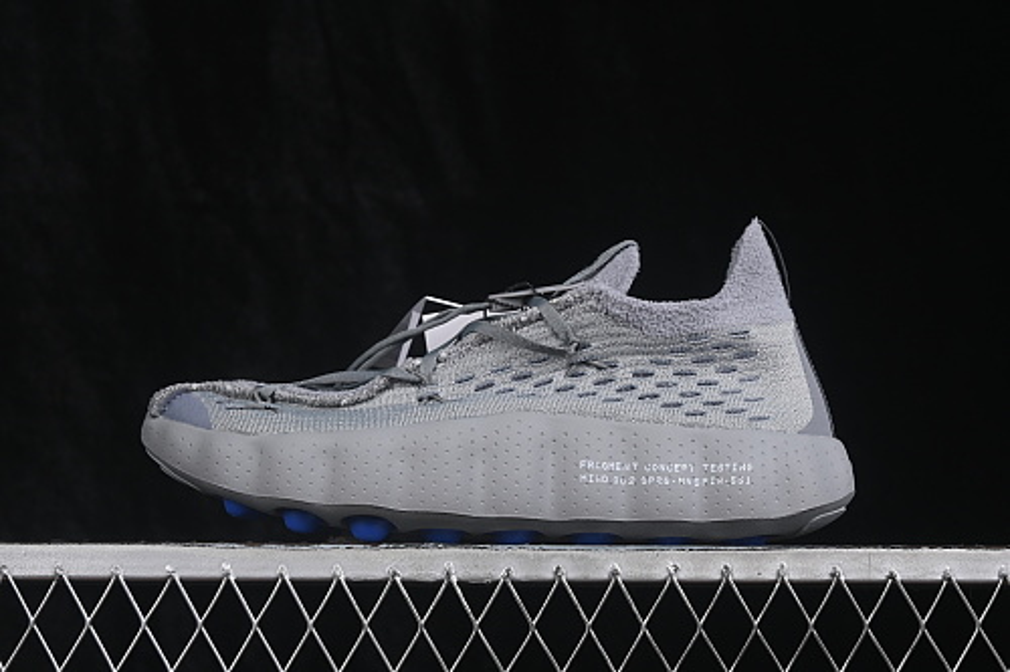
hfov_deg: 27.0
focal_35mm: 75
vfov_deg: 18.2
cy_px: 336
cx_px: 505
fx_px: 2103
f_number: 7.1
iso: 160
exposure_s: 1/80
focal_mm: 50
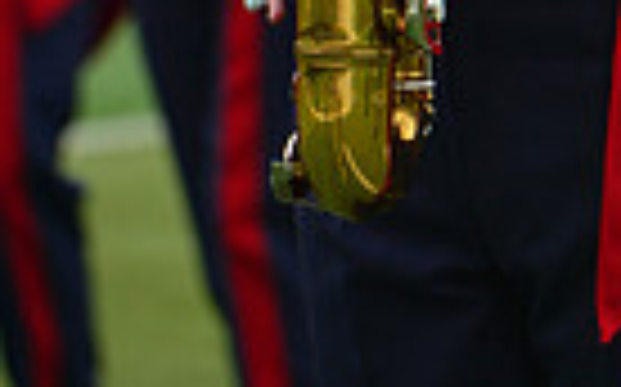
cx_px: 529
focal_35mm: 929
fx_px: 15710
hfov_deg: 2.3
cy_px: -554
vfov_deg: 1.4
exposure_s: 1/1000
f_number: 5.6
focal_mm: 280
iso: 200
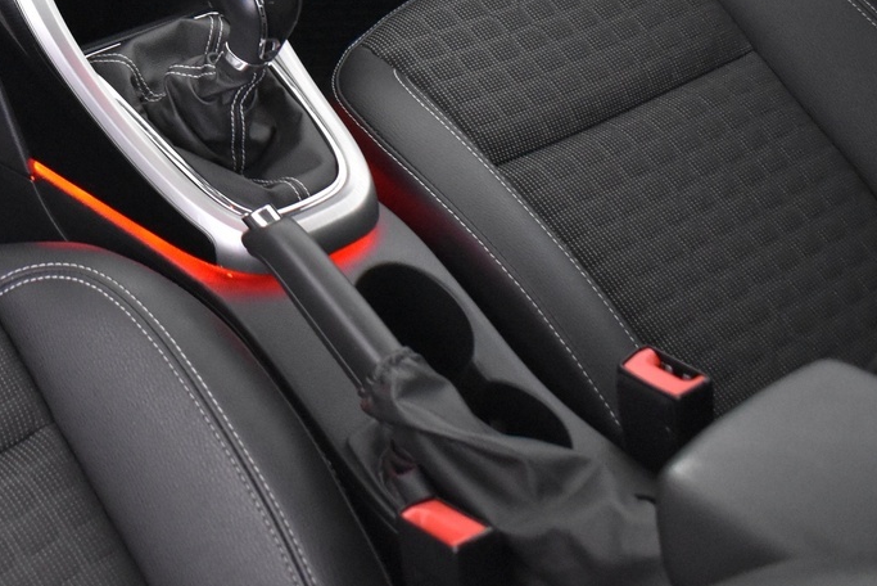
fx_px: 1560
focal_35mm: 64
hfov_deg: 28.9
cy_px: -78
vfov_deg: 20.2
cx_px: -44
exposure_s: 1/15
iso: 3200
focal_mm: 18
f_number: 3.5
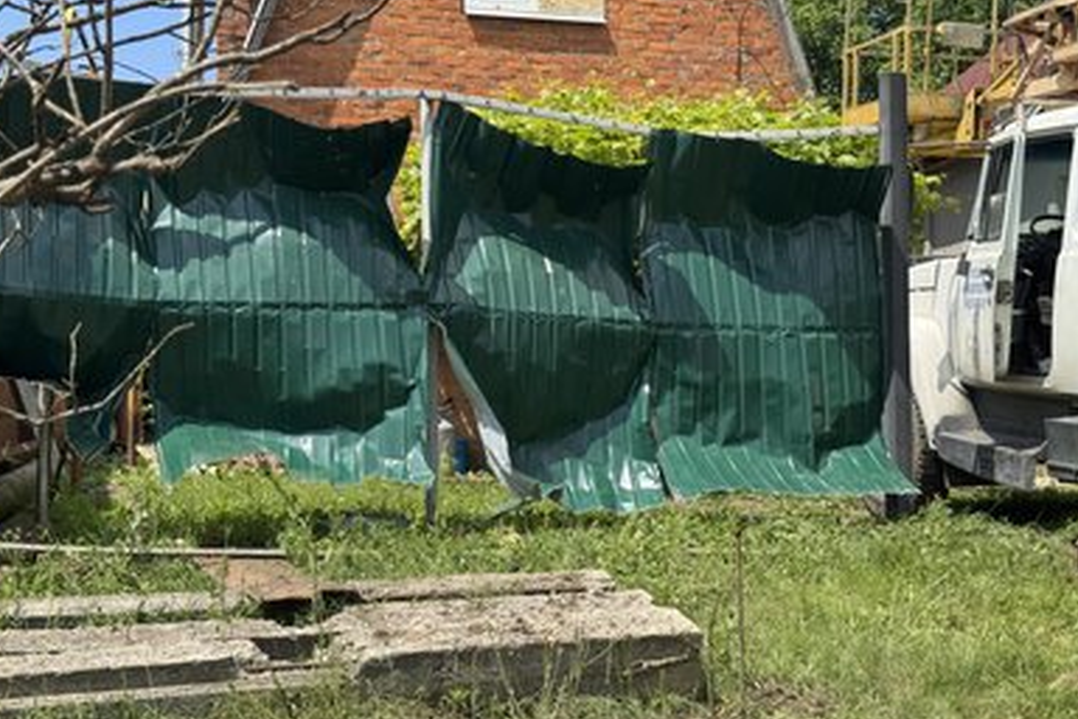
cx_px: 519
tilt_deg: +4.0
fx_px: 1557
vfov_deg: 26.0
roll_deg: -0.5
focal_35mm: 52
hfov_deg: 38.2
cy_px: 365
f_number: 1.78
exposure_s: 1/2513
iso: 64
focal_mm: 6.76
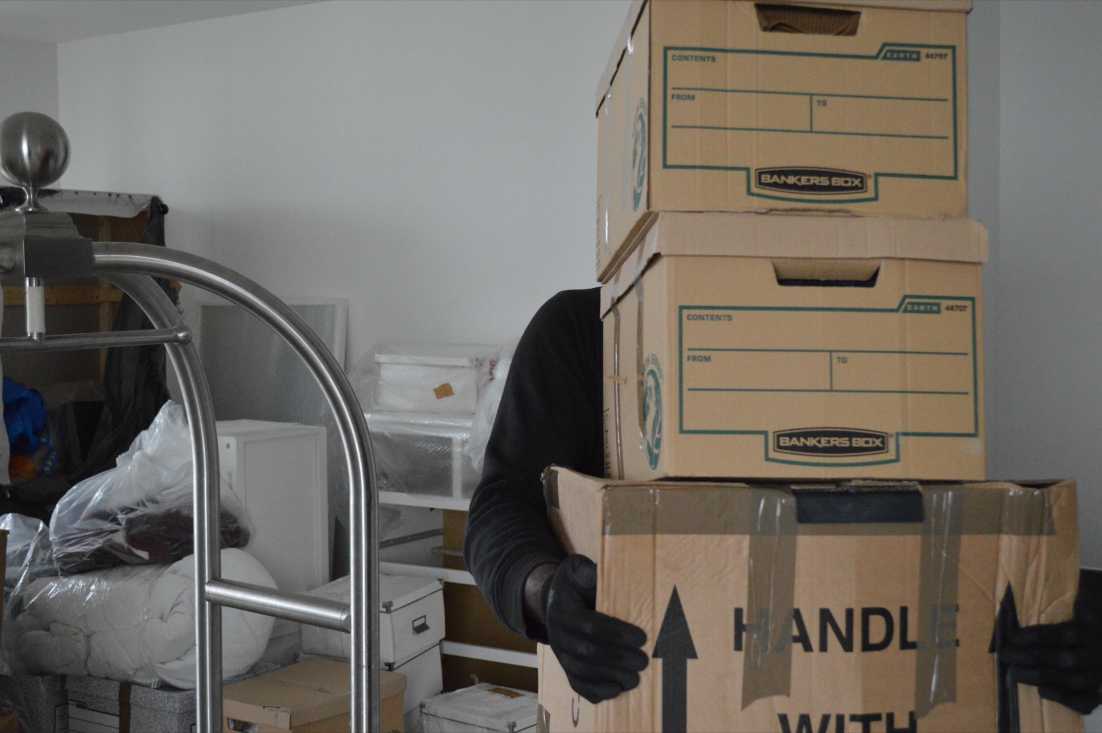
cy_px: 366
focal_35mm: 48
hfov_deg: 41.1
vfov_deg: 28.0
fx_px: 1468
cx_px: 551
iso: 3200
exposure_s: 1/320
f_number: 4.8
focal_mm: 32
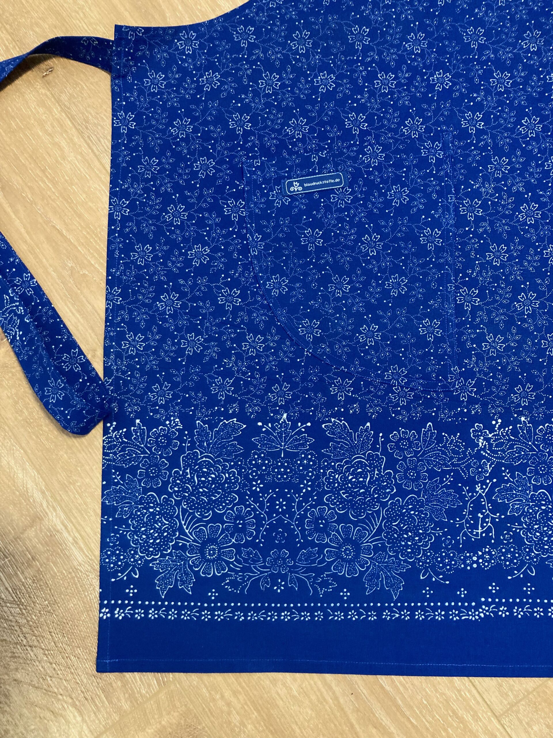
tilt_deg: -84.6
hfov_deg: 49.7
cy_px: 369
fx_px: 596
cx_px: 276
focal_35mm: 28
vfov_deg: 63.4
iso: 400
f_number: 1.8
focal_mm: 3.99
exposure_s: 1/25
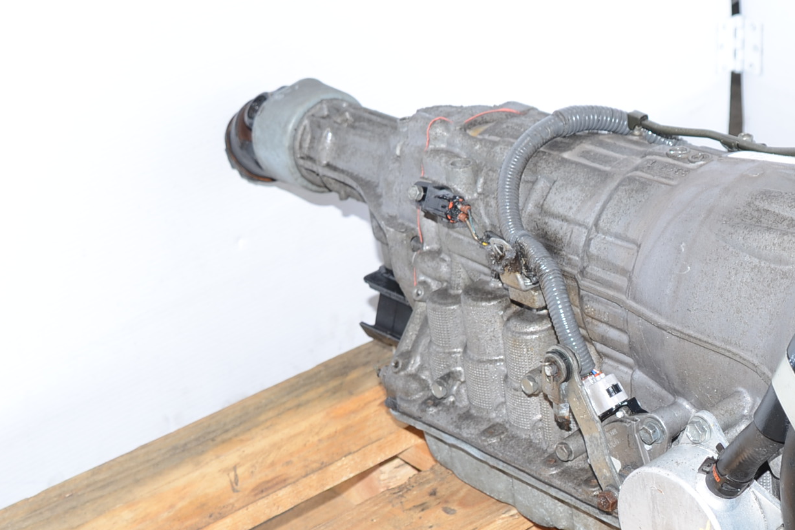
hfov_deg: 26.7
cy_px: 400
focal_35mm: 72
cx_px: 781
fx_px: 1590
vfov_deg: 18.8
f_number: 5
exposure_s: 1/30
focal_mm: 24
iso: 100
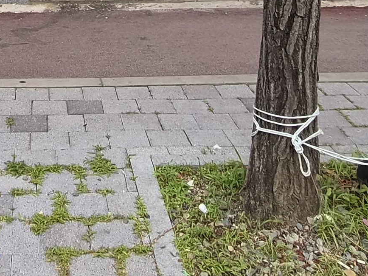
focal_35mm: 60
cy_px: -225
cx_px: 25
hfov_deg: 30.5
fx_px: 638
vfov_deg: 18.7
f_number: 2.2
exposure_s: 1/732
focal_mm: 2.2
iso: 100
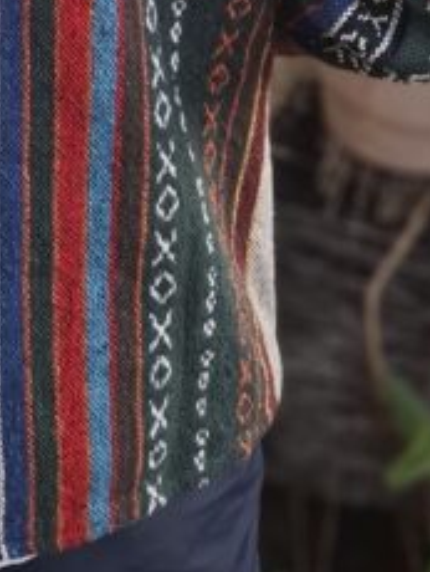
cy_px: -356
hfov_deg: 17.8
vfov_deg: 20.0
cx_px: -45
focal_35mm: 80
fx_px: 1323
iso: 160
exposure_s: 1/100
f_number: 1.8
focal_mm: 5.54
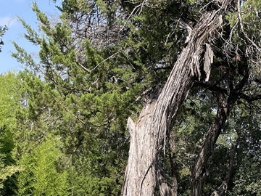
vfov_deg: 19.2
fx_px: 558
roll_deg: -2.8
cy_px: 211
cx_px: 250
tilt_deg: -4.1
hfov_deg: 25.3
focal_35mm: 74
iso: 32
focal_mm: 4.2
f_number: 1.6
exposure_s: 1/1490
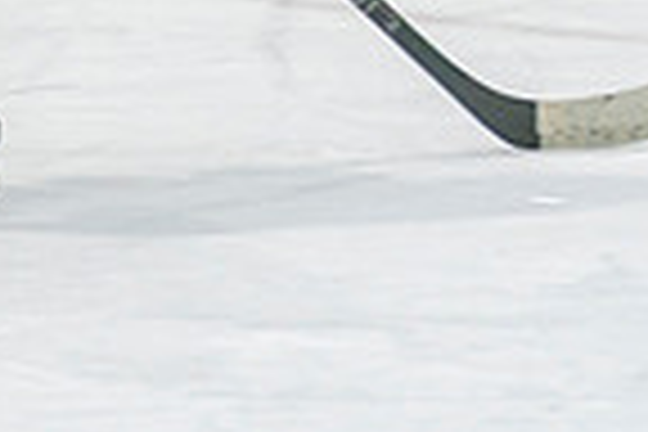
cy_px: -430
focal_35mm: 770
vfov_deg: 1.8
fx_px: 13859
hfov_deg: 2.7
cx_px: -567
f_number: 3.2
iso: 640
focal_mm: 115
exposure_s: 1/640
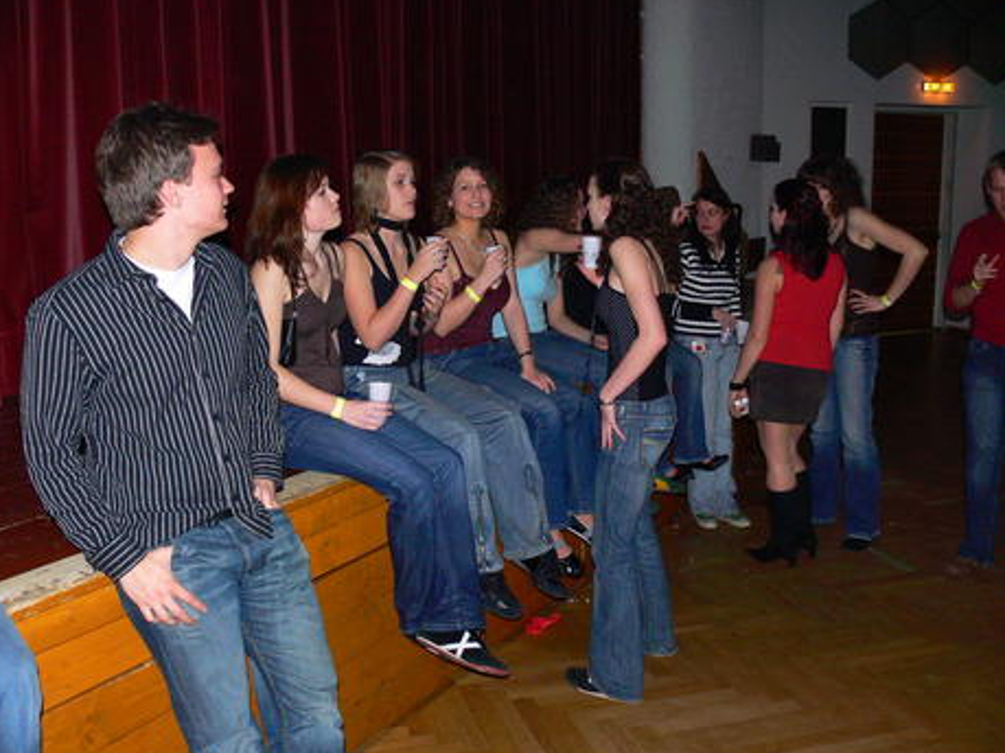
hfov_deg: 51.4
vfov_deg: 39.6
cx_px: 495
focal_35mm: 36
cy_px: 379
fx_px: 1045
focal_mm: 7.4
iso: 200
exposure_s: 1/30
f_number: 2.8
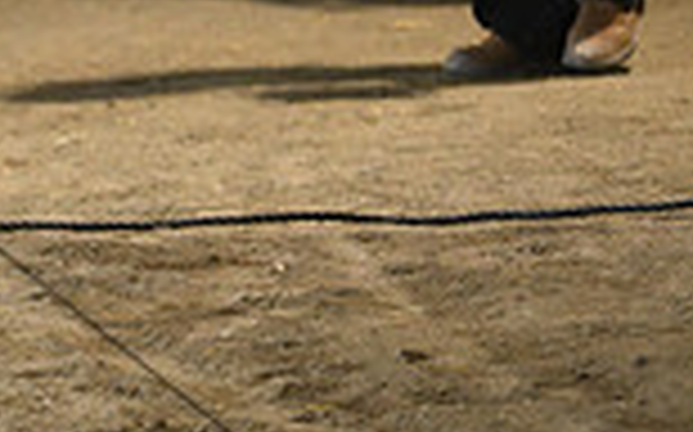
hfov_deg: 4.0
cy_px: -151
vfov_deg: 2.5
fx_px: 9757
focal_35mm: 517
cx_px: -495
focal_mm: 135
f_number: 2.8
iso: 4000
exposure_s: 1/505
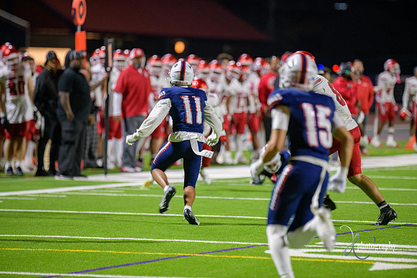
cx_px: 208
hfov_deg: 8.2
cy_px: 139
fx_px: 2896
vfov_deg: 5.5
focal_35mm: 250
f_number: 2.8
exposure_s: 1/250
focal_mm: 250
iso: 2000
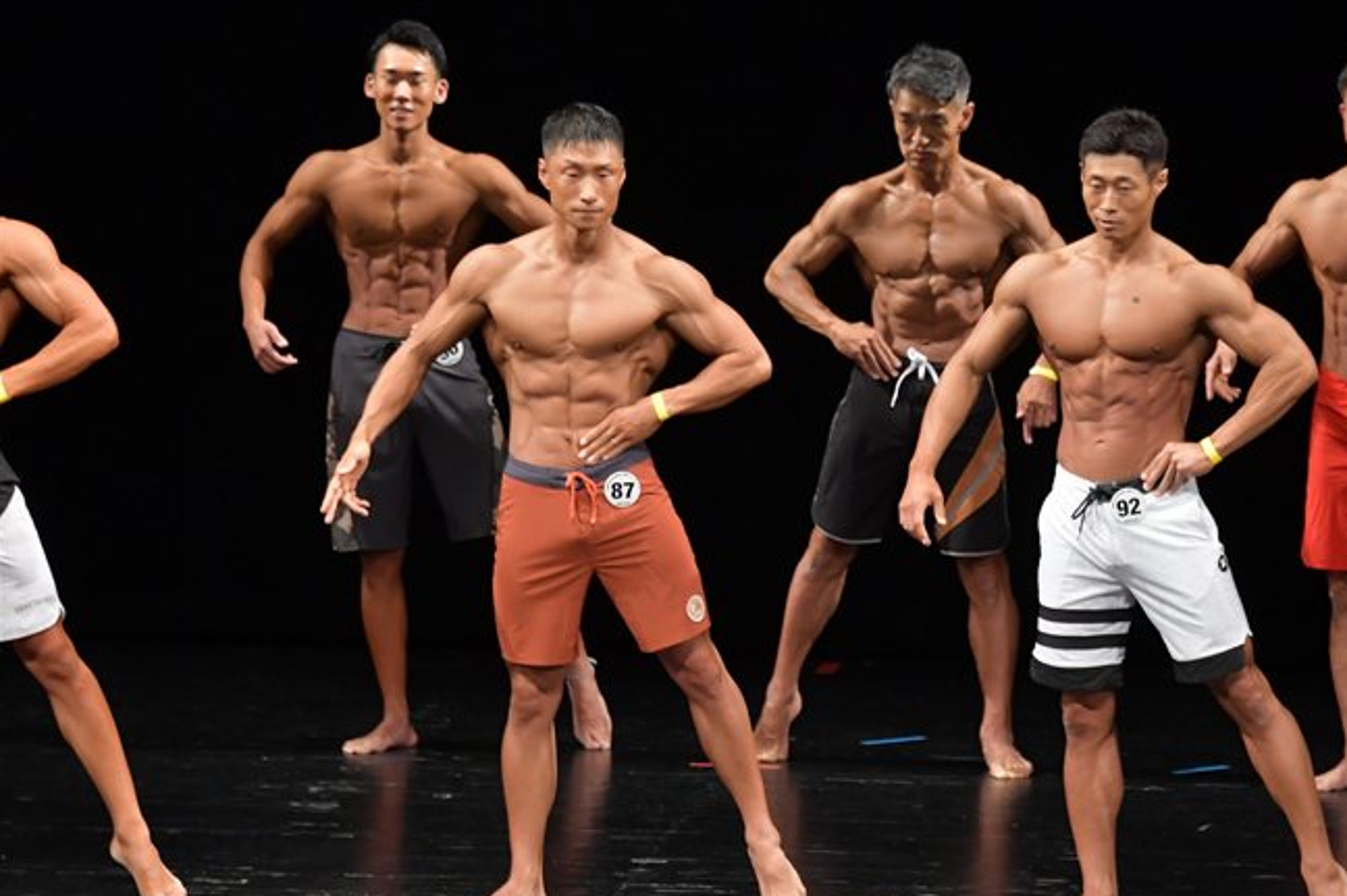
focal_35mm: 287
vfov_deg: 4.8
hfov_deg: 7.2
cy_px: 509
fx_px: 10730
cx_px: 803
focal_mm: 160
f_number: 5.6
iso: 3200
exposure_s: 1/400
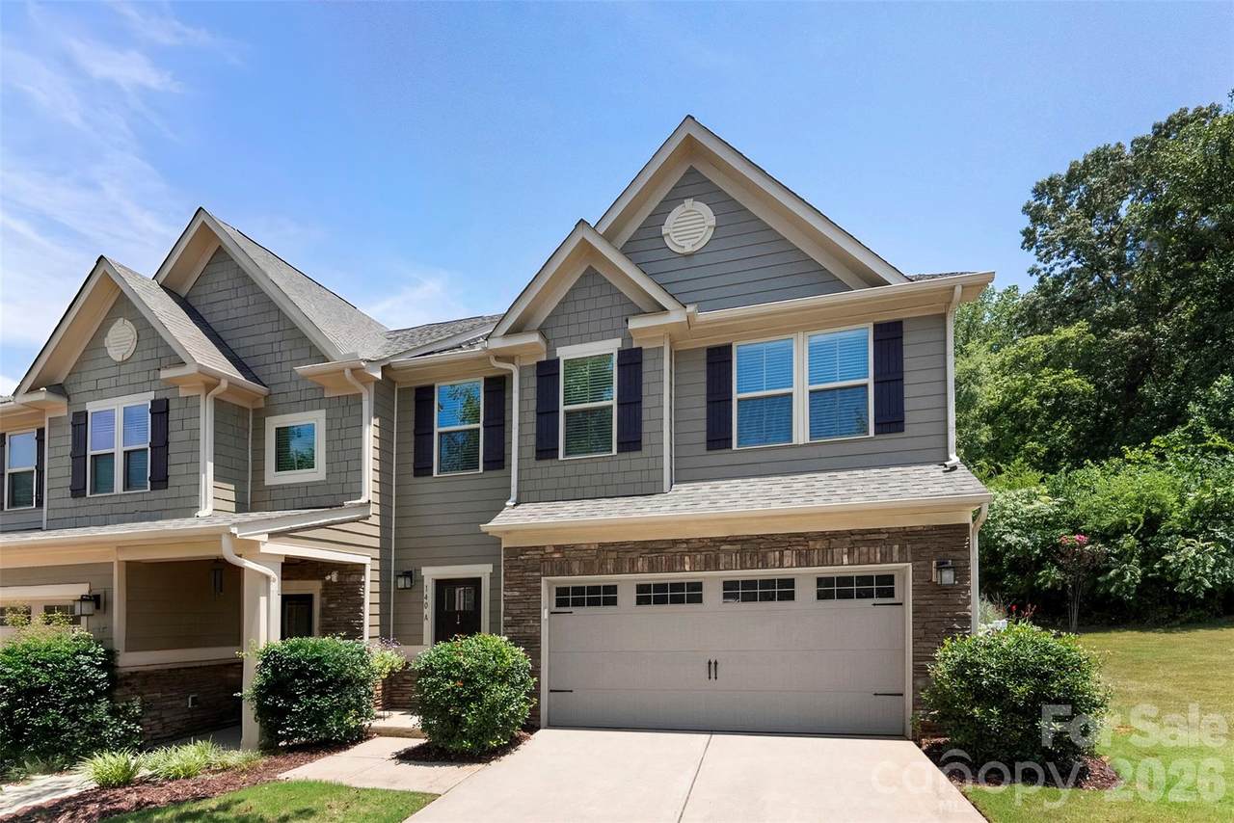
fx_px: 480
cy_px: 412
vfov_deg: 81.2
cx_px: 617
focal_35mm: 14
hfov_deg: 104.2
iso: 2000
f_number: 9
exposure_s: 1/2000
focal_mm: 14
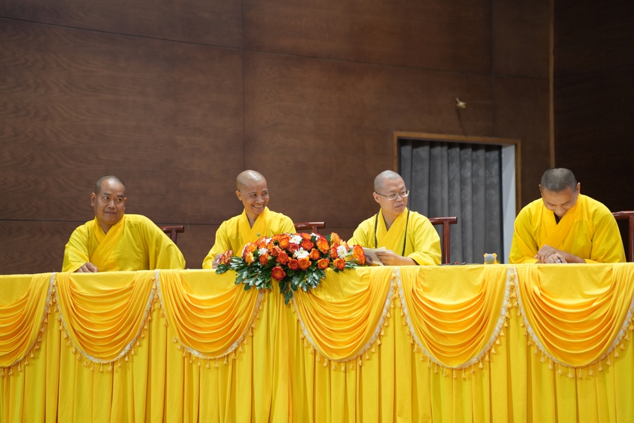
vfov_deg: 14.6
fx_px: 1655
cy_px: 212
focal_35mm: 94
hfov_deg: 21.7
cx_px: 317
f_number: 2.8
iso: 2500
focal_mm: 94
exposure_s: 1/200
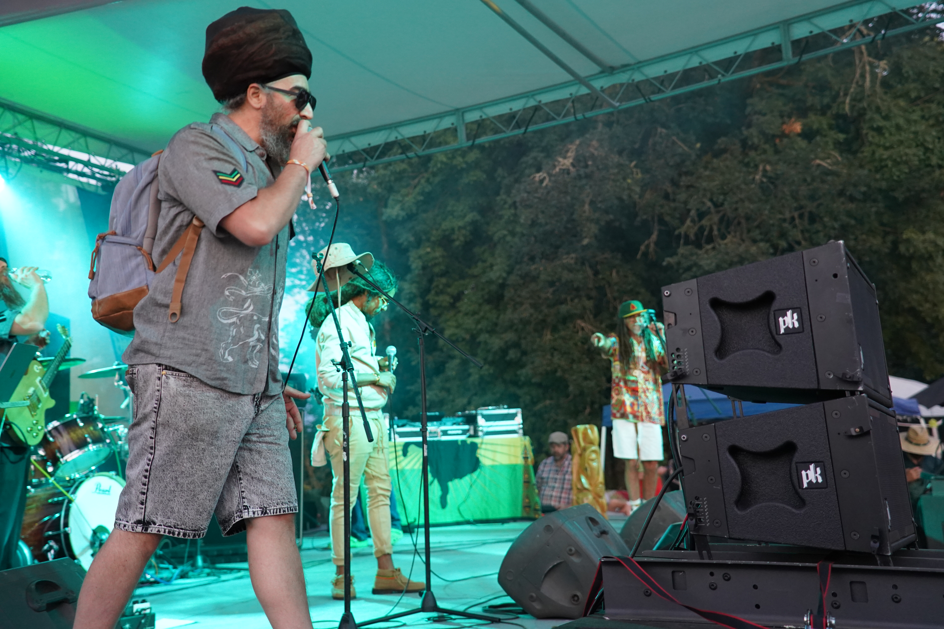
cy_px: 314
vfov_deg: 28.1
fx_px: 1259
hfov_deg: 41.1
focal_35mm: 48
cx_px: 472
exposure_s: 1/160
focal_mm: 48
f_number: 4
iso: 3200
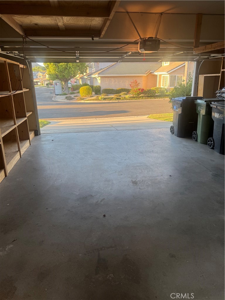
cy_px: 150
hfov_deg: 56.8
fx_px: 208
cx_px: 112
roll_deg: +1.0
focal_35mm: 24
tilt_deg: -18.7
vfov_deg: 71.6
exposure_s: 1/147
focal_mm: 6.76
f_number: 1.78
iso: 50
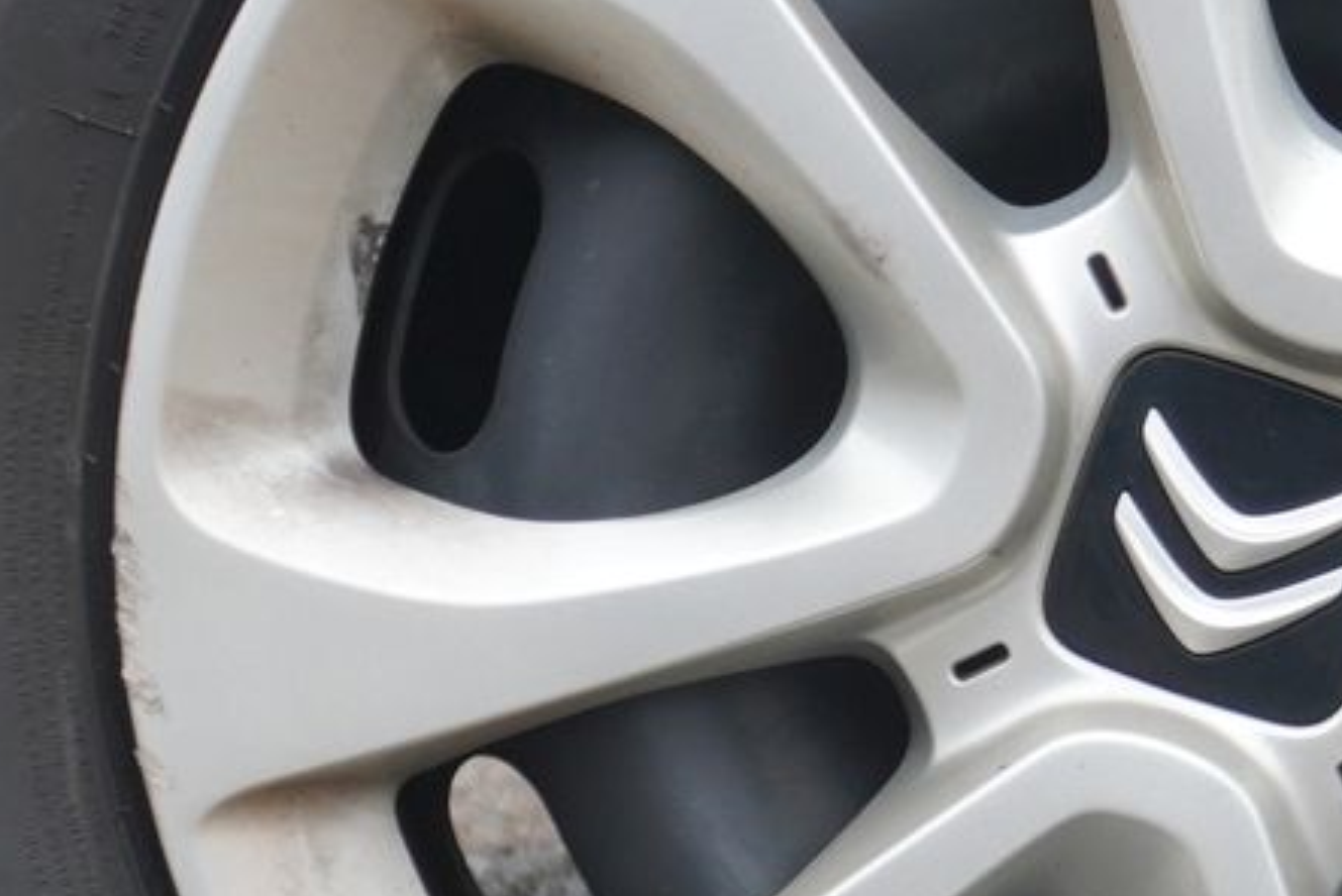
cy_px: 657
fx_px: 6313
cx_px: 1351
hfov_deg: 12.0
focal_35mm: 169
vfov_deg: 8.1
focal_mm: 25
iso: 250
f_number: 4.5
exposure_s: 1/40
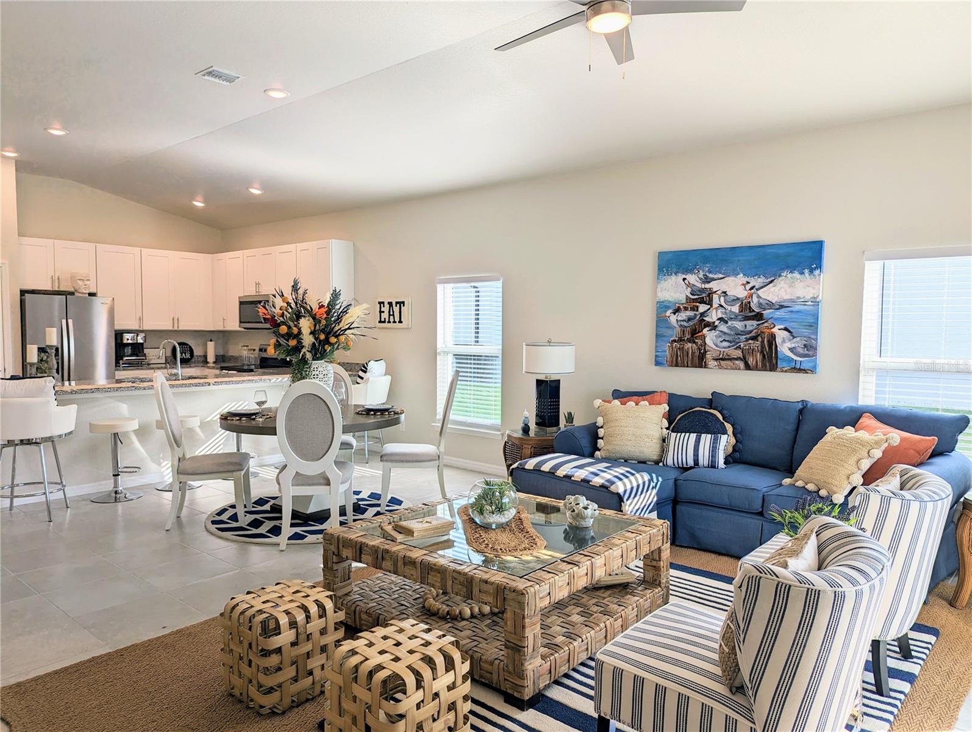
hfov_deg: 71.5
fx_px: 675
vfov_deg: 56.9
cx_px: 486
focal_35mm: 24
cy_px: 366
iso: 47
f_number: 1.85
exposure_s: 1/522
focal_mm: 6.81
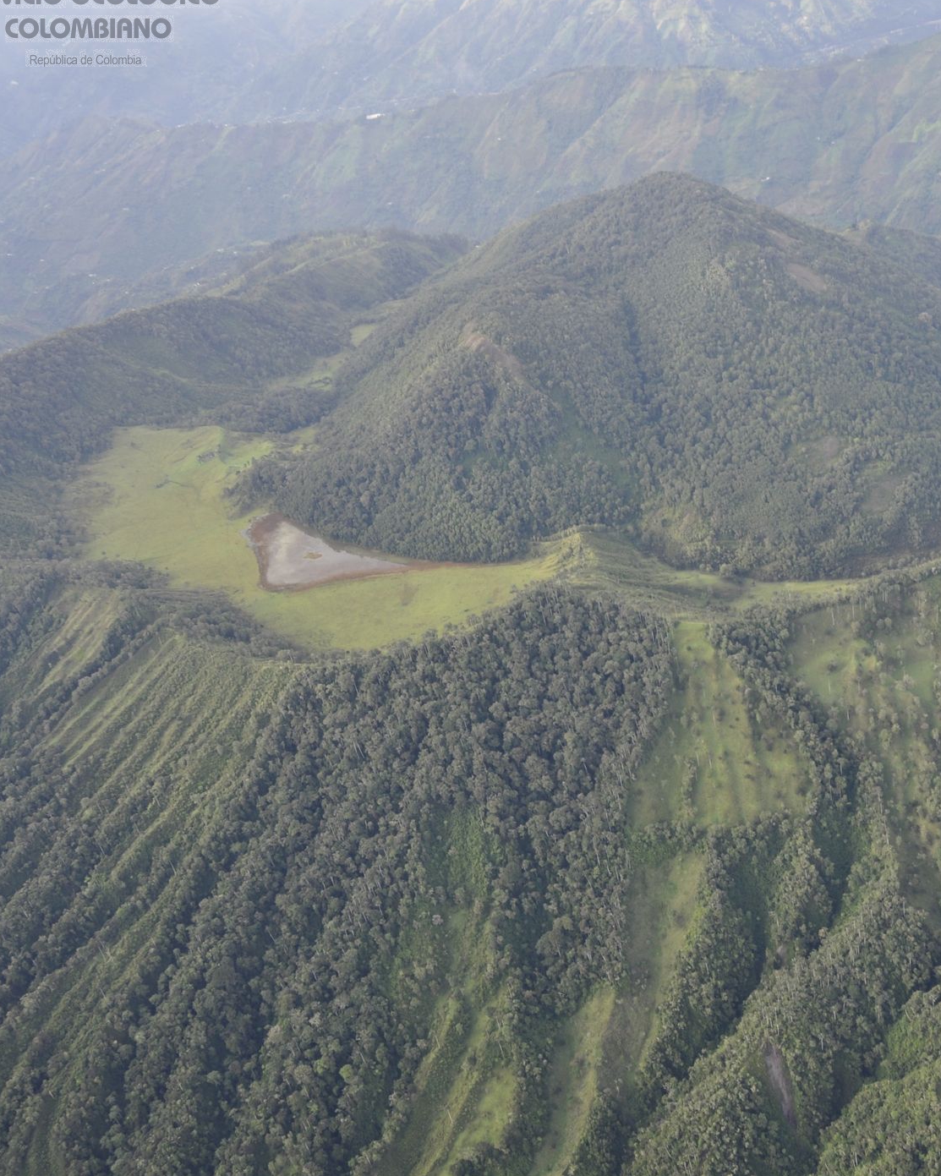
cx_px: 769
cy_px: 577
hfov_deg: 36.7
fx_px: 1358
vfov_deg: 46.8
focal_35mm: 39
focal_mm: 18
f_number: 8
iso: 200
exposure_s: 1/60
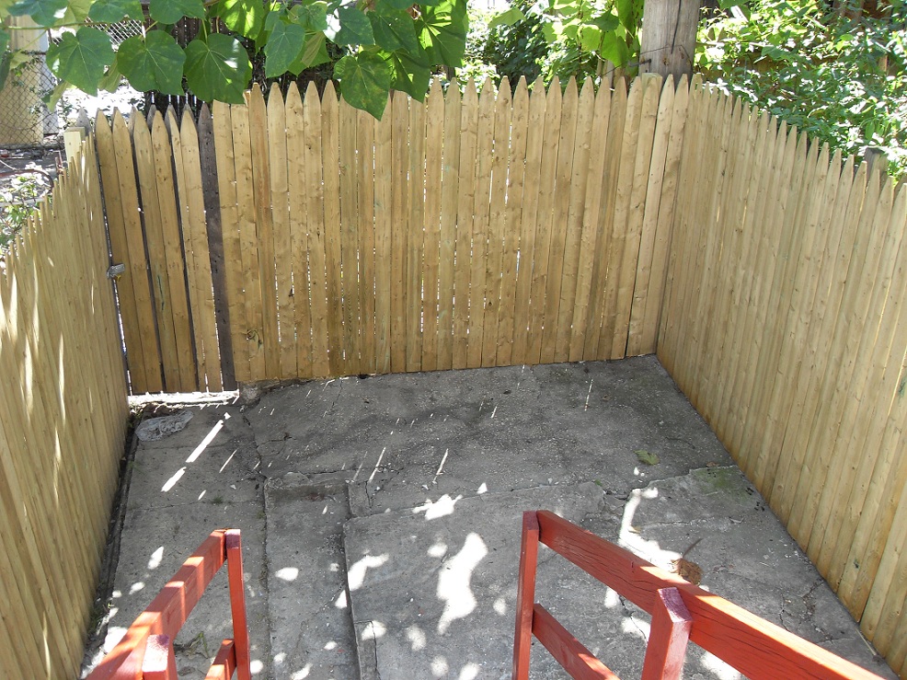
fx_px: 891
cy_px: 340
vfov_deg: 41.8
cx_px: 454
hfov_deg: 54.0
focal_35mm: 34
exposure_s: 1/125
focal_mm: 6.3
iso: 80
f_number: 2.8
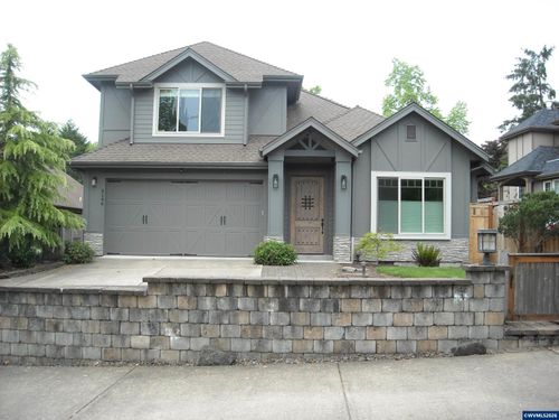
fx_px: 565
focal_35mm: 35
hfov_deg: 52.6
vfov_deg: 40.7
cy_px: 210
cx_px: 280
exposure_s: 1/201
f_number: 2.8
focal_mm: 5.7
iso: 64
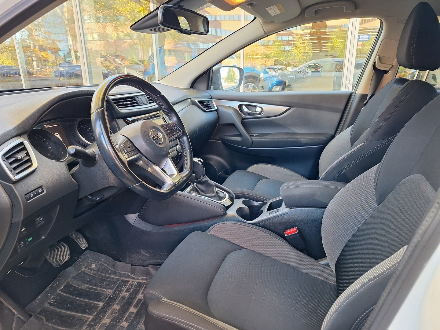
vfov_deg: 58.9
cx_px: 220
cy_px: 165
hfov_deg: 73.9
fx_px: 292
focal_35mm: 23
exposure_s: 1/50
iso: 80
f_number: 1.8
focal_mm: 5.54
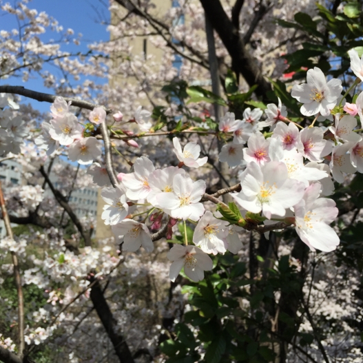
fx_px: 415
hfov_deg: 47.0
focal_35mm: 35
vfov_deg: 47.2
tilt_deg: +9.1
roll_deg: -1.4
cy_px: 184
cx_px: 215
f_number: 2.2
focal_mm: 4.15
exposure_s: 1/2639
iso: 32
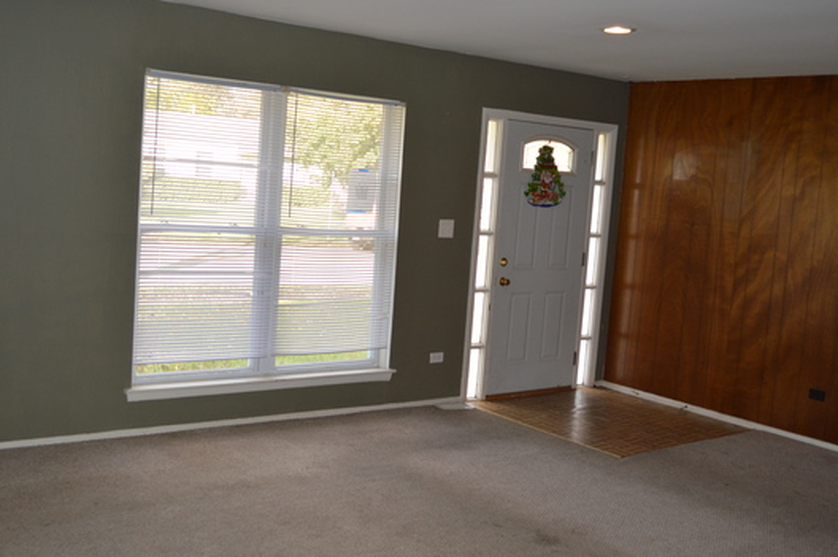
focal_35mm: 40
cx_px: 411
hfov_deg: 48.5
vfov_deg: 33.3
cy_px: 257
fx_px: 930
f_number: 4
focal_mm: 22
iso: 360
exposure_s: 1/125
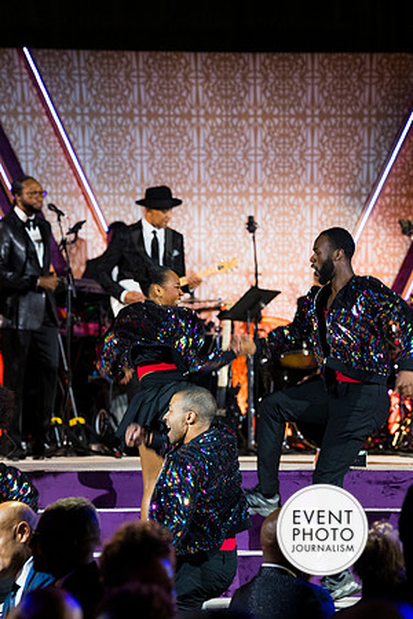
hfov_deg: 7.3
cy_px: 310
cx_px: 206
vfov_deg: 10.9
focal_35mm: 189
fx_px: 3252
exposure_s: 1/200
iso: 1400
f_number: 3.5
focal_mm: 126
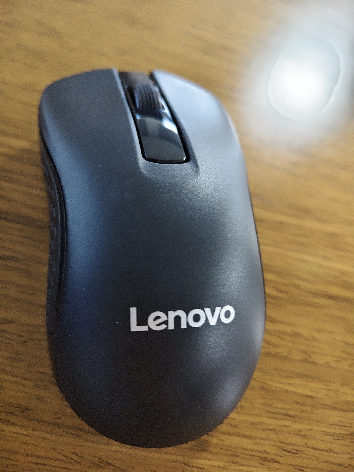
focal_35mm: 23
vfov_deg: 73.9
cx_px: 177
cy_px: 236
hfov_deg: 58.9
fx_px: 314
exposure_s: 1/50
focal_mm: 5.56
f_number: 1.88
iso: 445
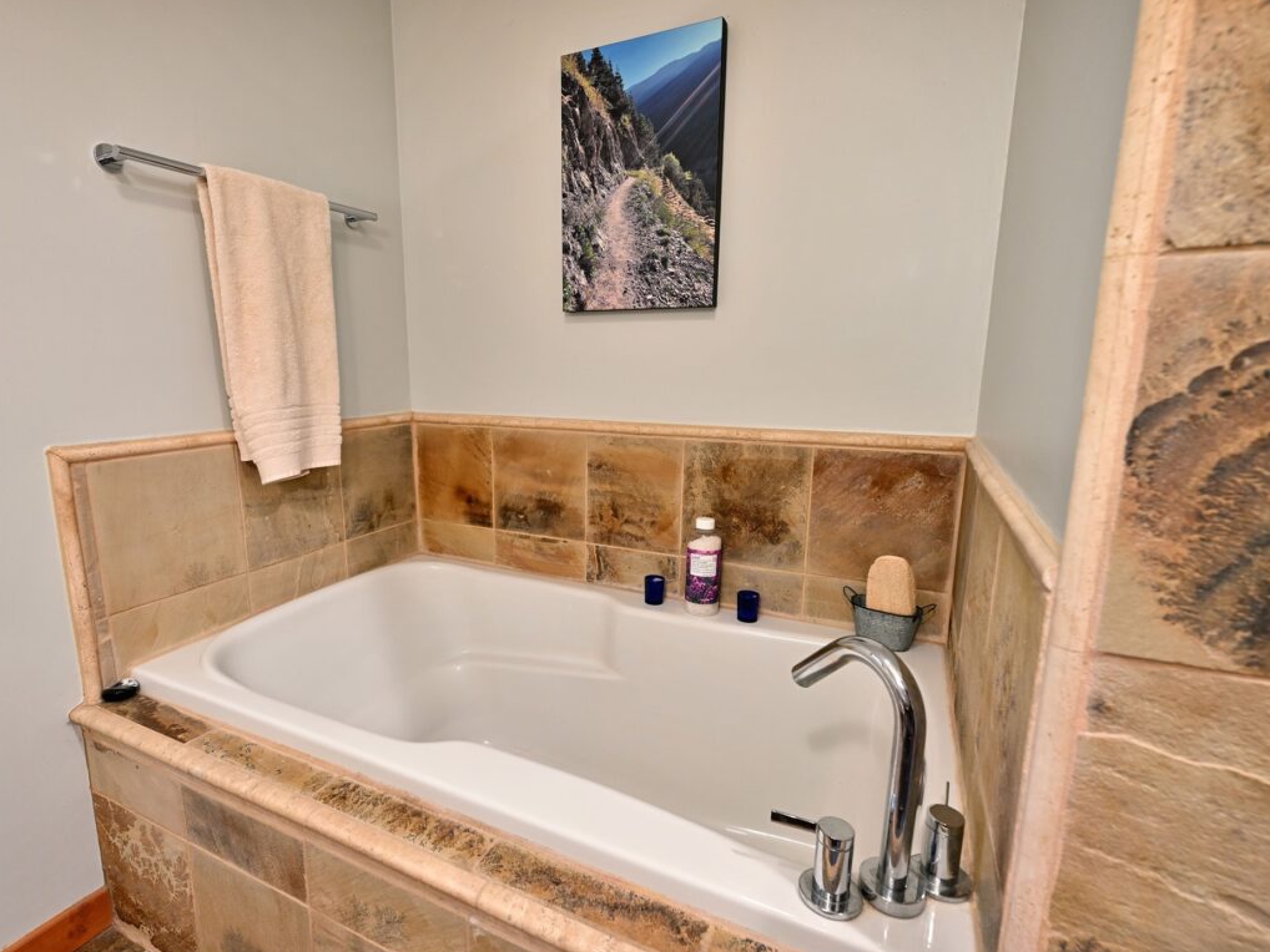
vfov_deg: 72.9
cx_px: 571
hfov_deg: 88.9
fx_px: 645
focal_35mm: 18
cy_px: 485
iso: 400
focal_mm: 15.5
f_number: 5.6
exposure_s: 1/6
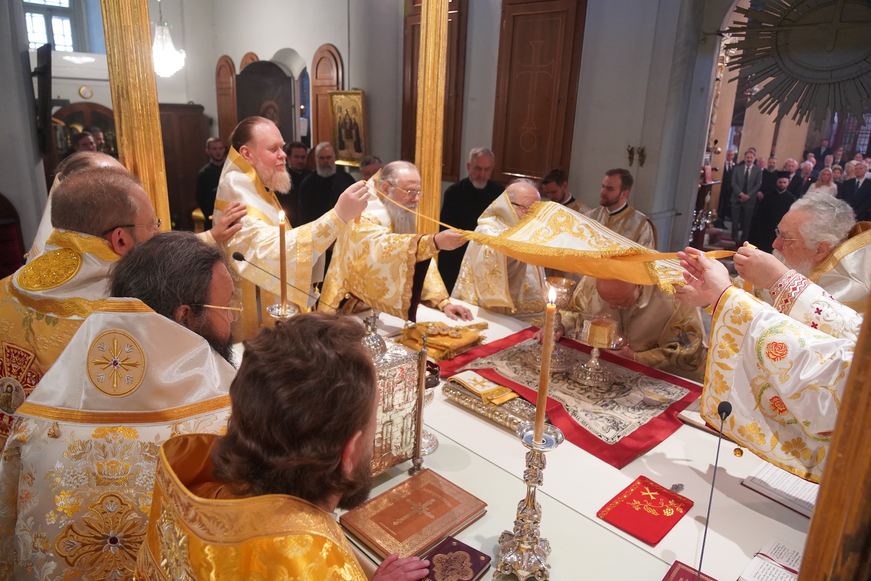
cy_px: 290
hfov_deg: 73.7
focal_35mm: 24
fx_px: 581
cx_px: 436
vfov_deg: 53.1
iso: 6400
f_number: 4
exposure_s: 1/160
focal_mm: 24
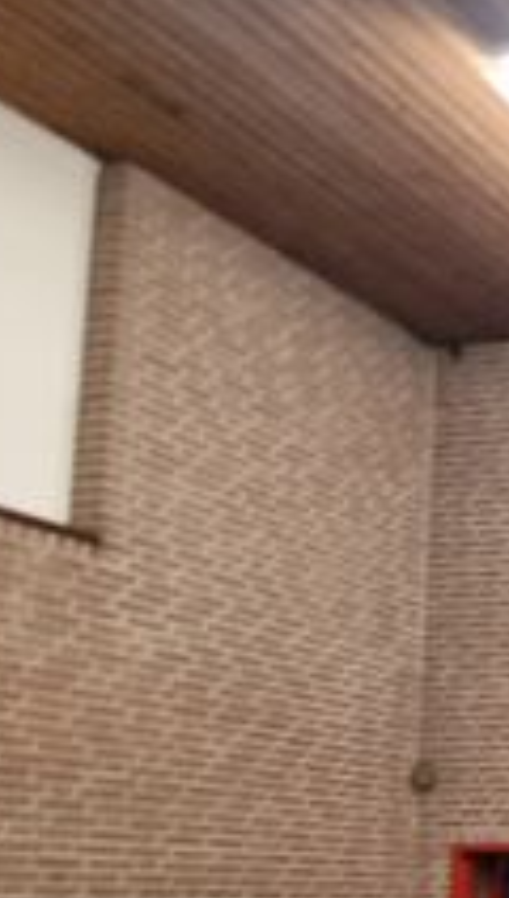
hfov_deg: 15.5
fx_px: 955
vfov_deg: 45.1
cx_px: 1209
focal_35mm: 40
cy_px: 830
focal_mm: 2.2
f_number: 2.2
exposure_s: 1/50
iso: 320
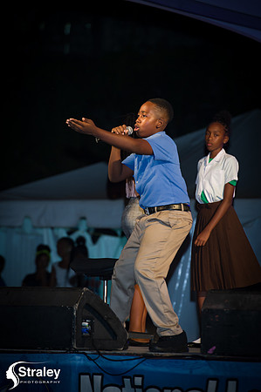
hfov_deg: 6.9
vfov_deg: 10.3
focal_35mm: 200
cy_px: 196
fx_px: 2180
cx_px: 130
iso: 1600
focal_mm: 200
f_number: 5.6
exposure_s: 1/160
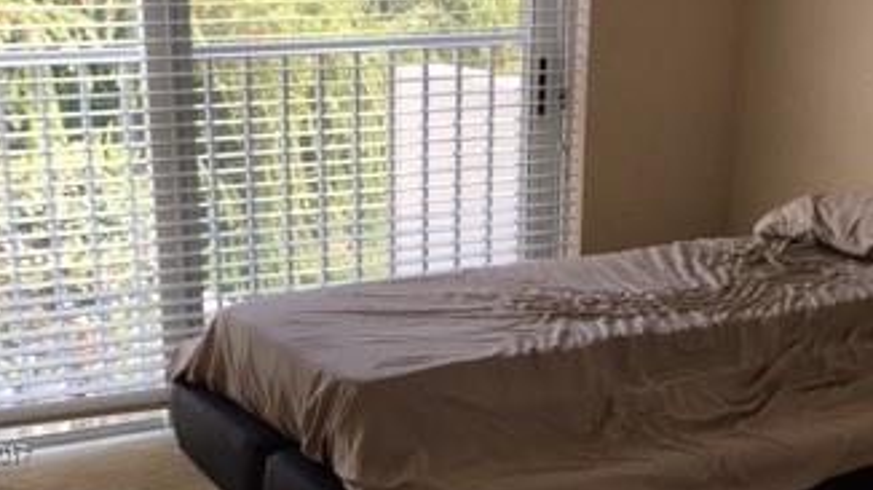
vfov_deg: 19.0
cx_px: 364
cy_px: 455
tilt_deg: -17.8
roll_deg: +0.8
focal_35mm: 62
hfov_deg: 33.8
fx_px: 1435
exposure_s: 1/116
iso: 25
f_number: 2.2
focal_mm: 4.15
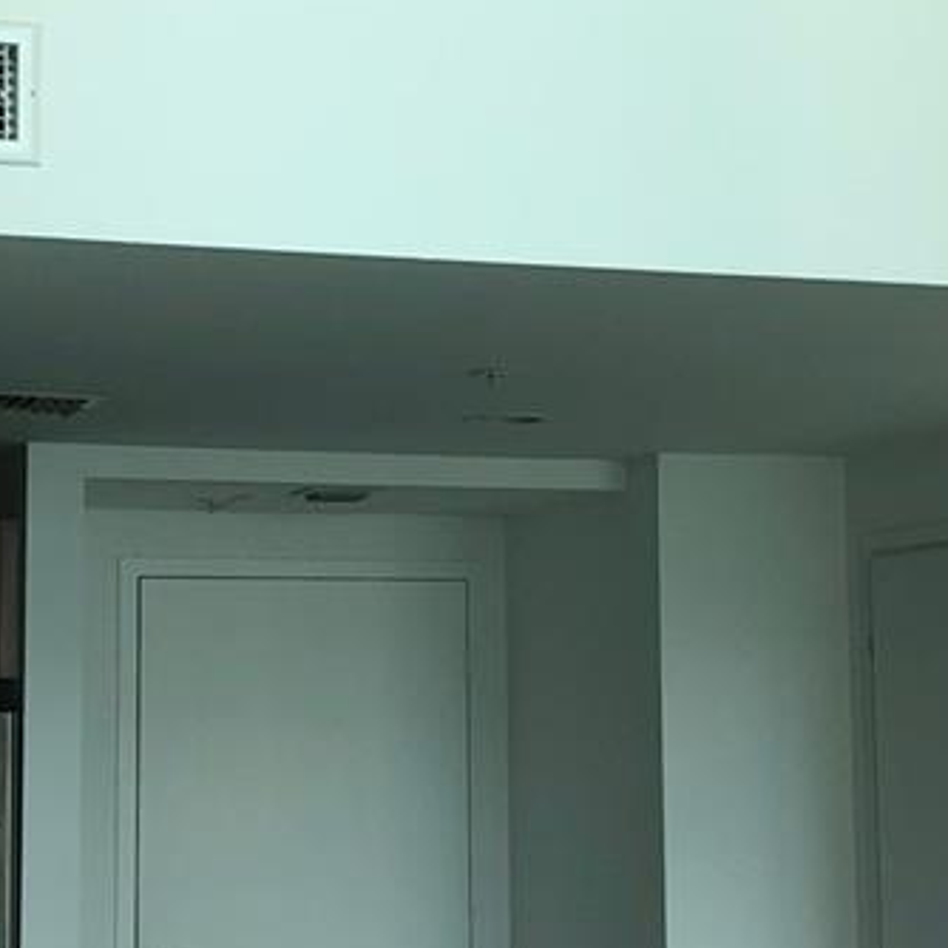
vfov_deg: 19.5
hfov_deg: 19.5
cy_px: 446
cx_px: 446
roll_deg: +0.9
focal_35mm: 89
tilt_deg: +5.7
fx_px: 2758
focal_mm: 4
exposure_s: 1/120
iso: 32
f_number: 1.8
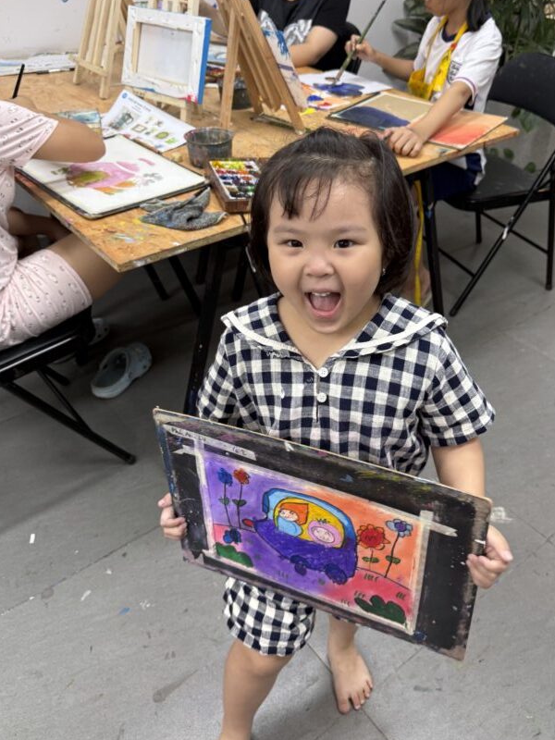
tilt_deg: -35.1
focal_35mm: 30
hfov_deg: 46.6
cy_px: 338
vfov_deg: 59.9
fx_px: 641
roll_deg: -1.4
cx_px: 324
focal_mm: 6.76
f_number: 1.78
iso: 100
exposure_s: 1/100
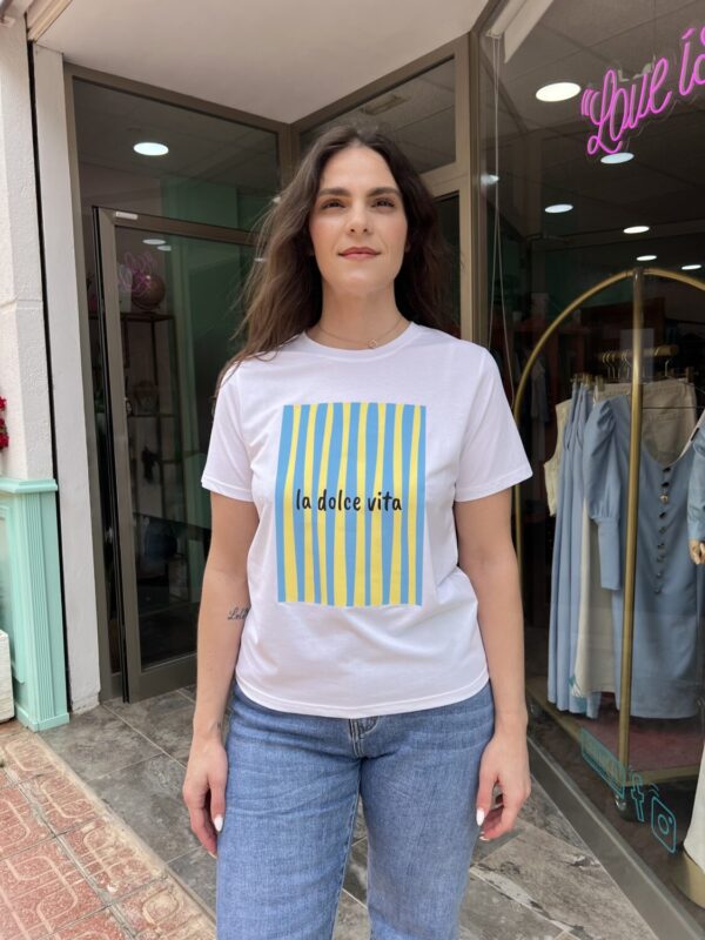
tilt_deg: -5.1
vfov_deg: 67.3
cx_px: 352
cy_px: 470
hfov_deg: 53.1
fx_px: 706
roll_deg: +1.9
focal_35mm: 26
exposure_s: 1/2353
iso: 50
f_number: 1.5
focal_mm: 5.7
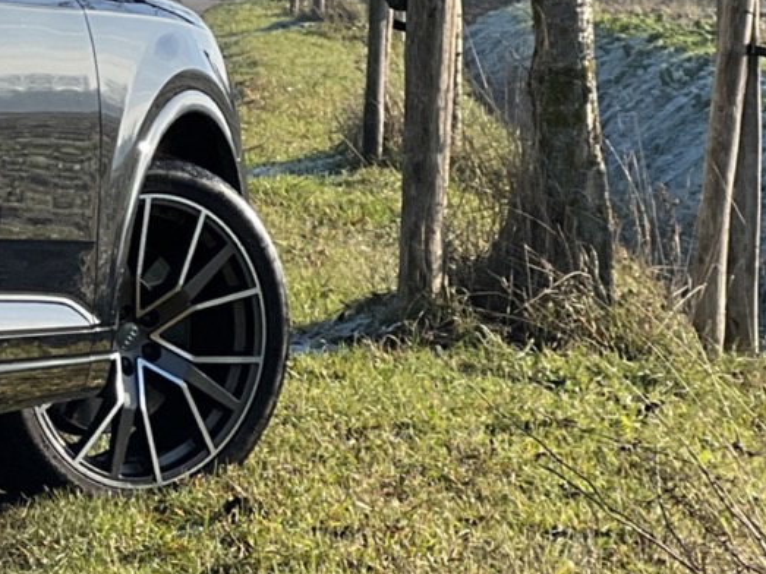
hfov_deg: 6.6
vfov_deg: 5.0
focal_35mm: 294
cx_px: -628
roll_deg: -0.2
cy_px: 59
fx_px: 6504
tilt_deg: -1.1
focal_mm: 9
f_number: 2.8
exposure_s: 1/501
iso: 32
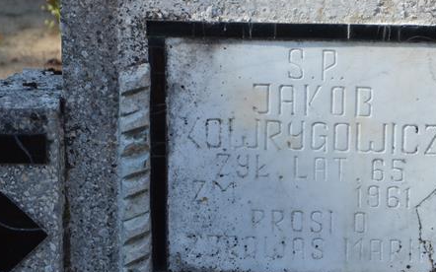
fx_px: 2103
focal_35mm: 177
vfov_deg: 7.4
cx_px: 291
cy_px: 170
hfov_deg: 11.8
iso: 100
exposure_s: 1/160
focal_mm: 80
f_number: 6.3
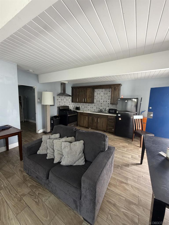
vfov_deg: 102.1
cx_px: 84
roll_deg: -1.9
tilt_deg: -7.4
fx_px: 91
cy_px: 112
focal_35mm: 14
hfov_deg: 85.7
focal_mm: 2.22
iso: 320
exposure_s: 1/114
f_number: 2.2
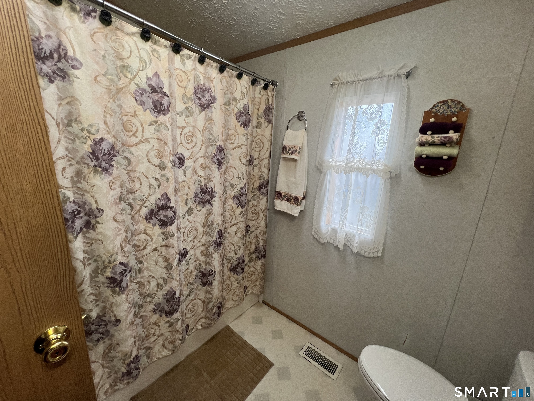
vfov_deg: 89.9
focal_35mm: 13
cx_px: 267
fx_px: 201
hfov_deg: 106.2
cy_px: 200
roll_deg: -3.1
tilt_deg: -13.7
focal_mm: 1.57
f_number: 1.8
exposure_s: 1/120
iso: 64
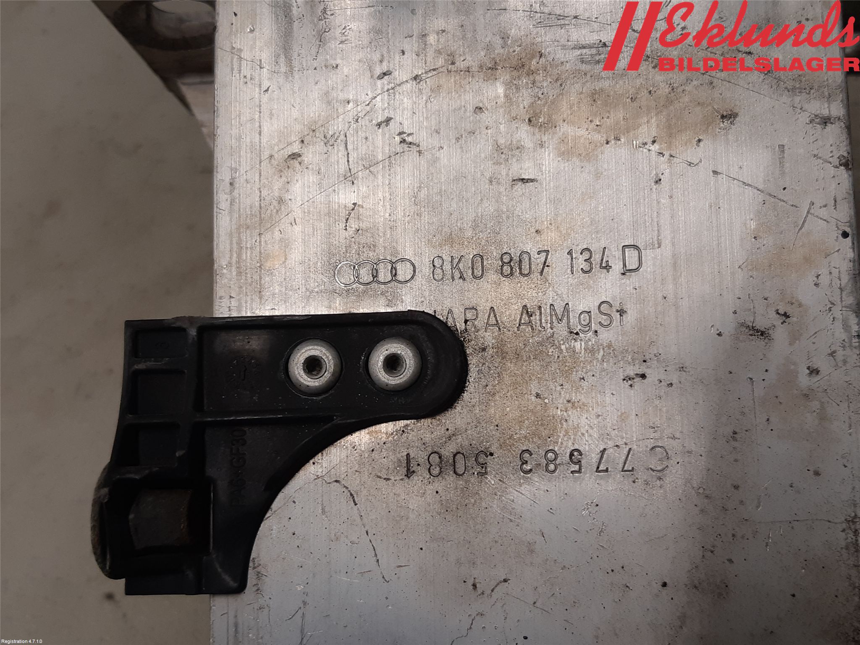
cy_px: 322
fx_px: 646
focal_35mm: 26
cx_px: 430
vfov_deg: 53.1
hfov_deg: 67.3
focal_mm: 3.93
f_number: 1.7
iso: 40
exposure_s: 1/50
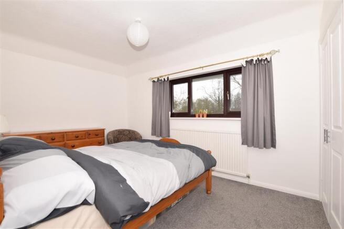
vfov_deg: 77.3
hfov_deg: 100.4
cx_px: 172
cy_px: 114
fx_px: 143
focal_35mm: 15
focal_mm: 10
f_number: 8
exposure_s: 1/200
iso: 400
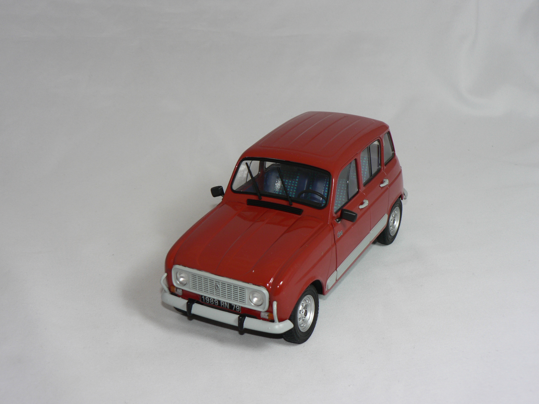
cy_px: 202
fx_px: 794
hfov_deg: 37.5
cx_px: 270
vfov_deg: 28.6
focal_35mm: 51
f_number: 2.8
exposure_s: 1/60
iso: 80
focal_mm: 8.4
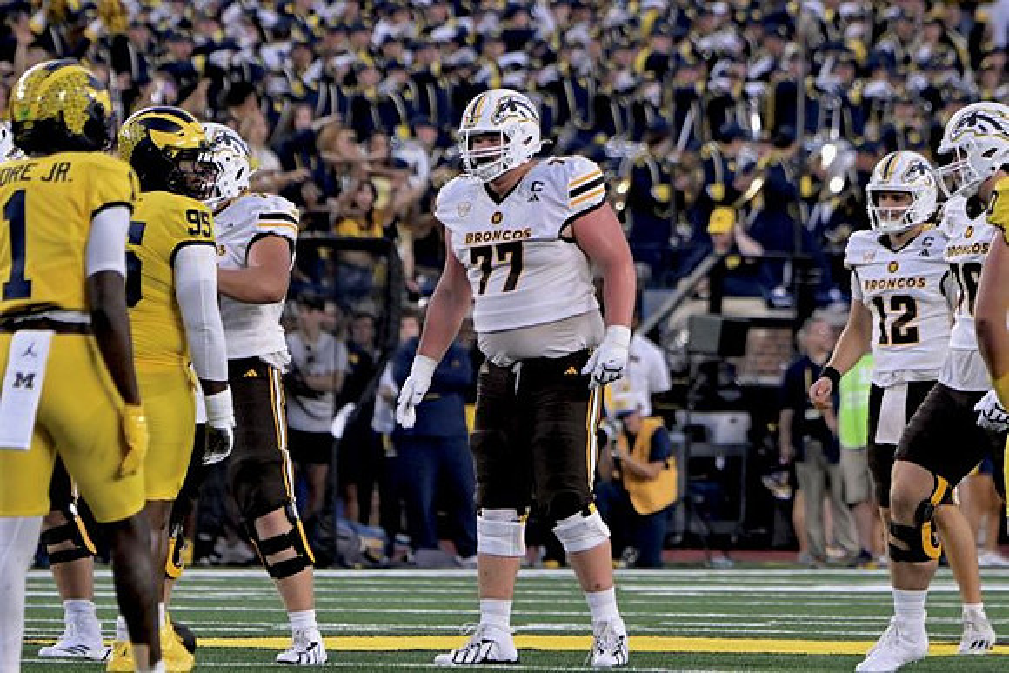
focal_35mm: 420
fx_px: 11774
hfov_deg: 4.9
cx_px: 504
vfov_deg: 3.3
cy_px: 336
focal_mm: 280
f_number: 5.6
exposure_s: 1/1000
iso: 3200
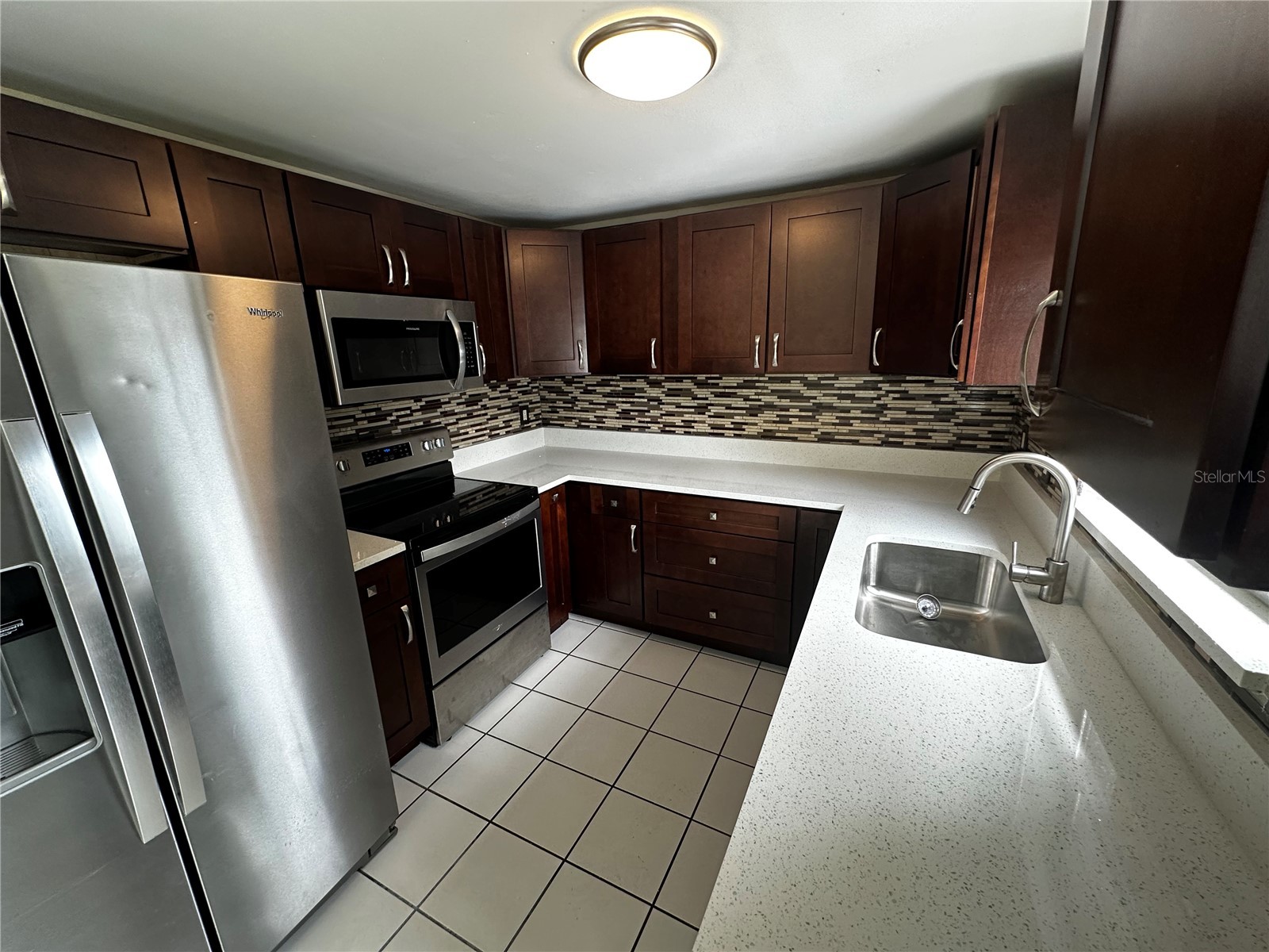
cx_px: 634
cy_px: 476
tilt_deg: -13.8
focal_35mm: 14
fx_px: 513
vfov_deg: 85.7
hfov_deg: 102.1
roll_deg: +2.0
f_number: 2.2
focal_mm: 2.22
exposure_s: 1/120
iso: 200
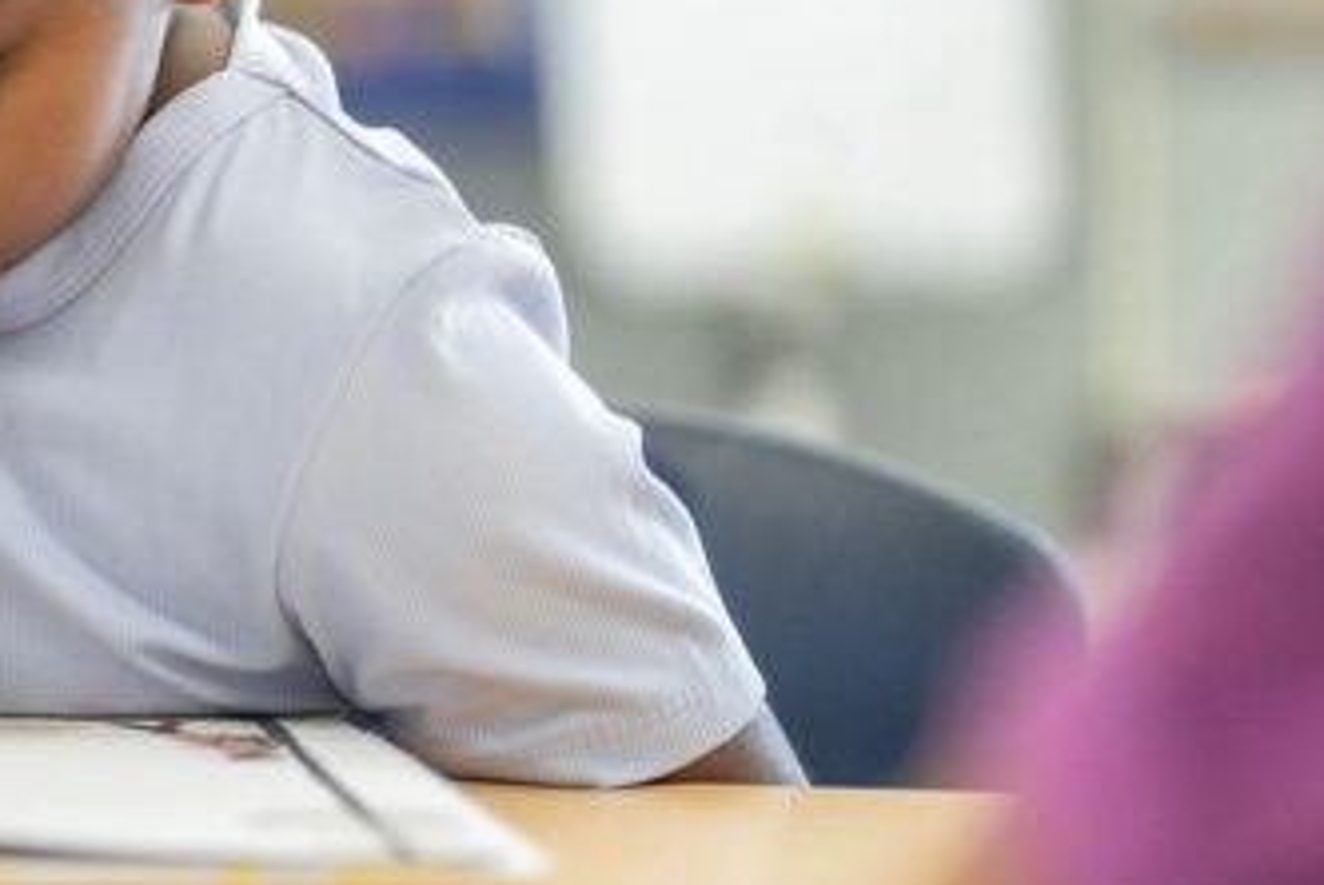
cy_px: 293
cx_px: -207
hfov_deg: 13.0
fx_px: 5669
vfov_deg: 8.9
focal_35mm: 154
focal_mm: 50
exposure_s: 1/640
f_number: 1.2
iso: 200
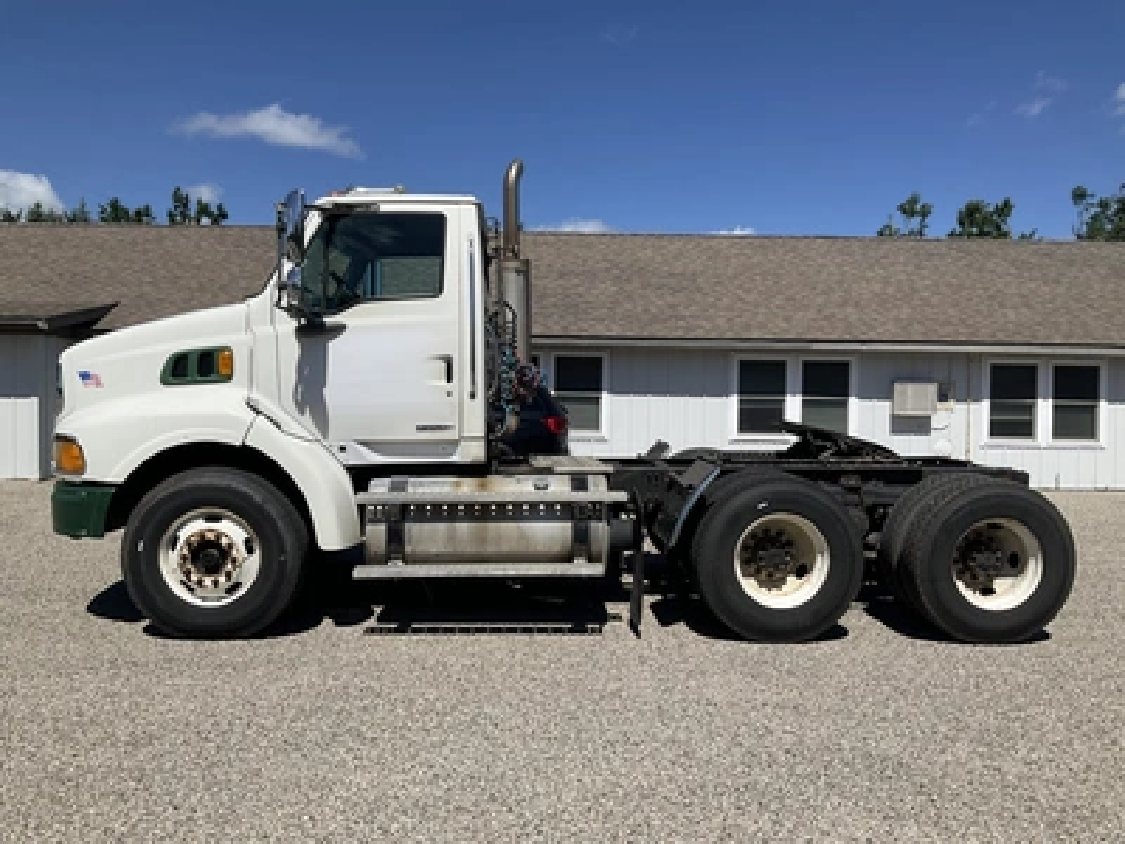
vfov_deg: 48.2
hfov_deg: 61.7
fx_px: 942
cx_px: 562
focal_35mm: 29
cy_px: 422
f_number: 1.8
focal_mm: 3
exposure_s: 1/3788
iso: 25
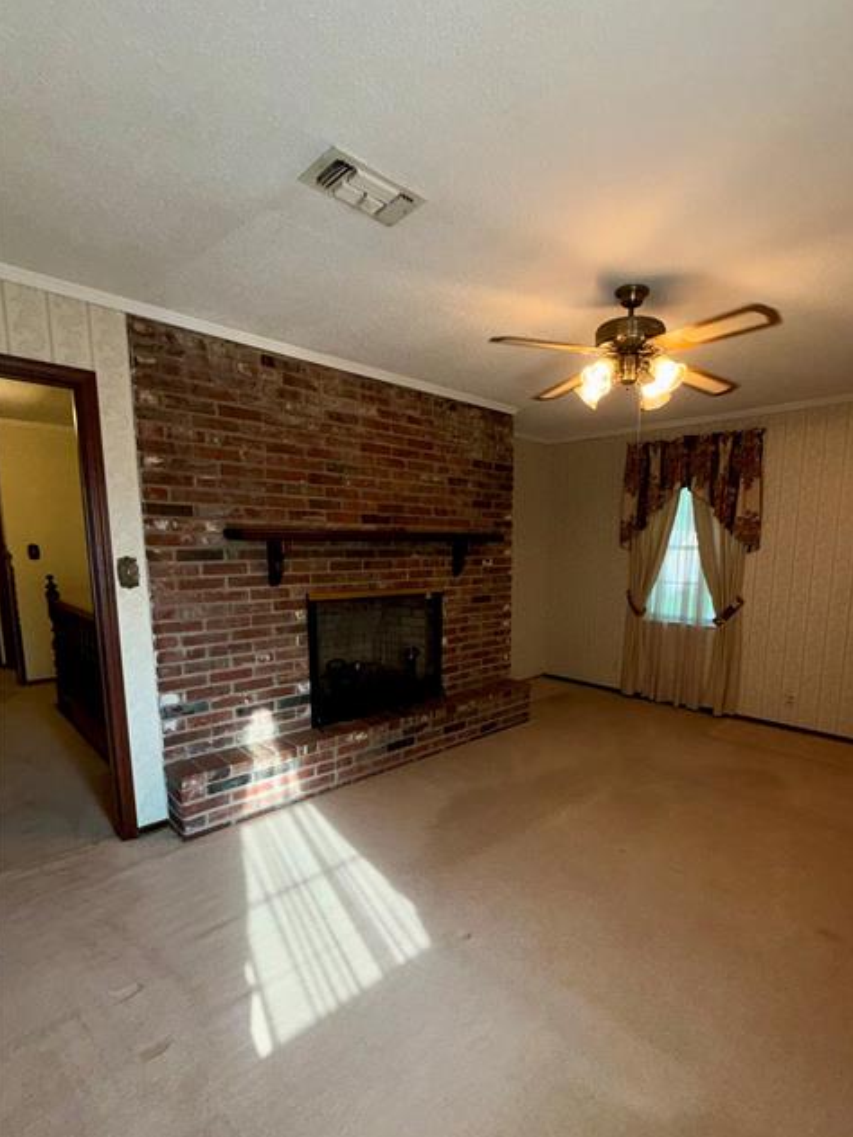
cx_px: 511
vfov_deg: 90.7
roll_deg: -1.1
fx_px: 559
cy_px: 631
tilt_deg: -7.9
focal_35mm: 17
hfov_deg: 73.9
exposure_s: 1/60
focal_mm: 2.22
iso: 40
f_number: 2.2
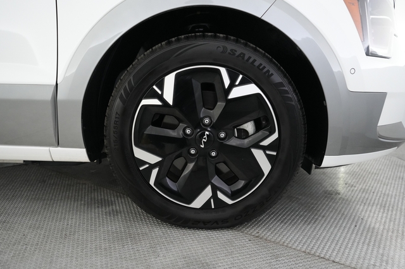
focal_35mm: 27
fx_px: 304
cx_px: 202
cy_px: 134
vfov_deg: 47.9
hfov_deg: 67.4
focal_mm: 27
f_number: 2.8
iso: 4000
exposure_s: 1/160
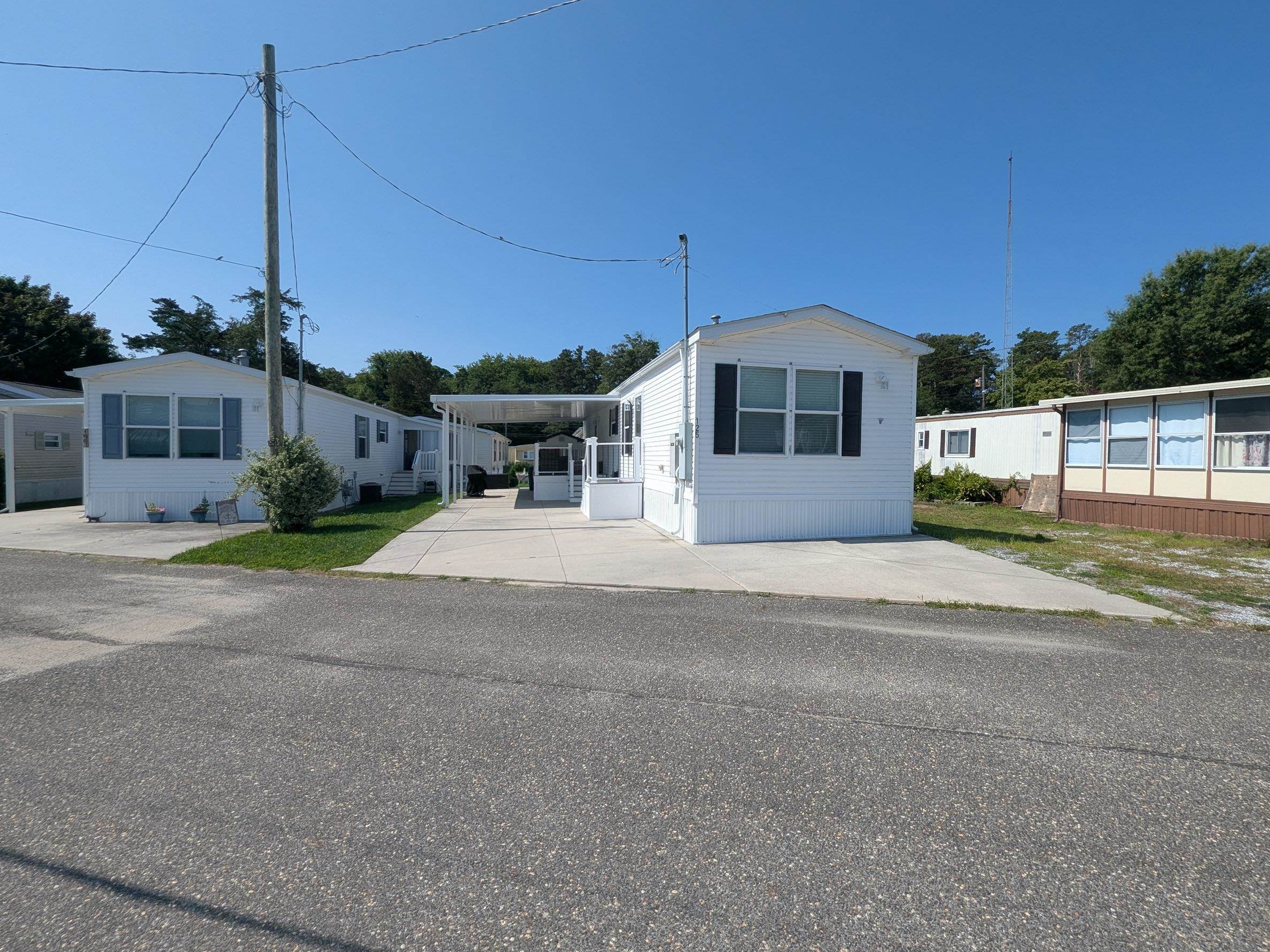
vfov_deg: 85.6
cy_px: 459
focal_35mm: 14
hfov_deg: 101.9
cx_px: 676
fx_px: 514
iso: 45
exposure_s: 1/2247
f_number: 2.2
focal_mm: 1.95
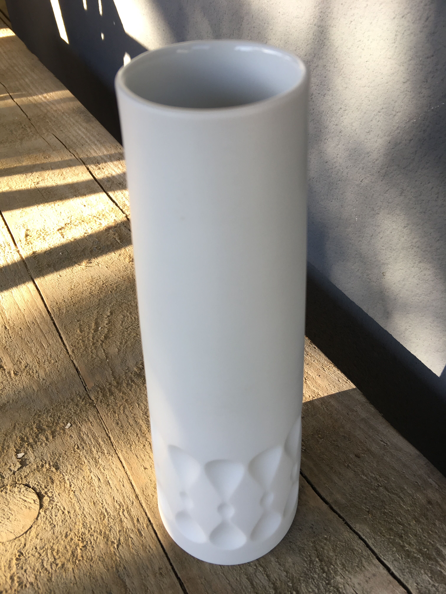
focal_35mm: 29
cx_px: 223
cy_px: 297
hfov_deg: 48.2
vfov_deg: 61.7
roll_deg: -1.3
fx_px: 498
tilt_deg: -43.3
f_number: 2.2
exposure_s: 1/134
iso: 25
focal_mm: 4.15
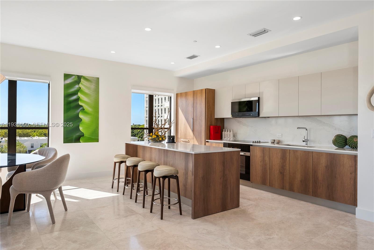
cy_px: 125
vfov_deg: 53.2
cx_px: 187
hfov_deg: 73.7
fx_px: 249
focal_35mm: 24
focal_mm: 24
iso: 400
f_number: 8
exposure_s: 1/40
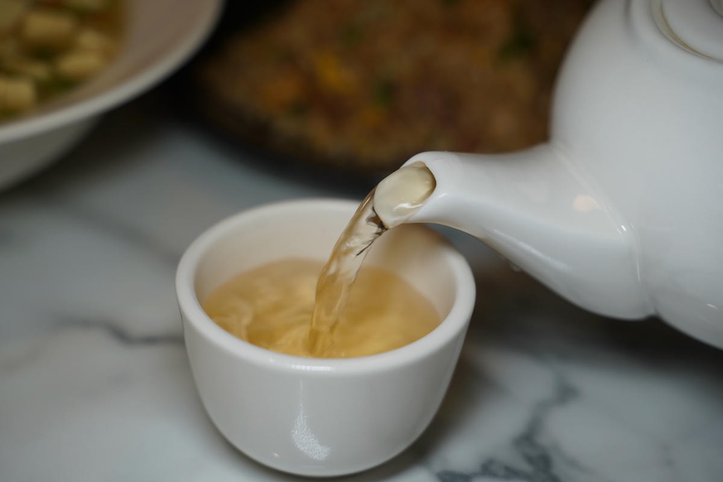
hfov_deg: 27.0
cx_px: 362
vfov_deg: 18.2
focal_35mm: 75
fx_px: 1506
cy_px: 241
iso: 100
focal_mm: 75
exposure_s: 1/80
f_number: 4
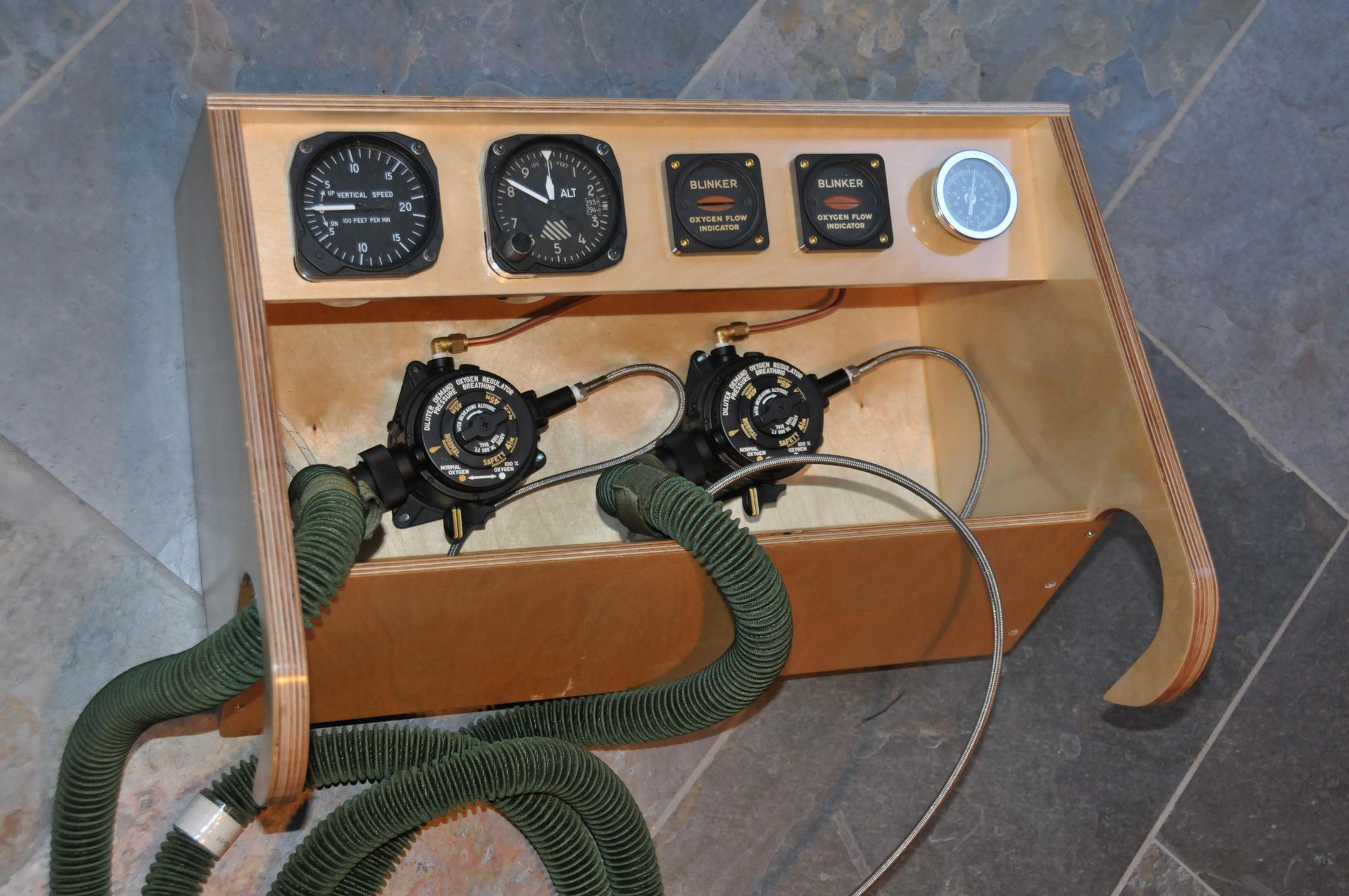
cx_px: 674
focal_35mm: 51
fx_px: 1909
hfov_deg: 38.9
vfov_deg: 26.4
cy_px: 448
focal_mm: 34
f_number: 5
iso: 1000
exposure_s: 1/60
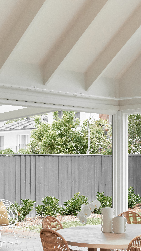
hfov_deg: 16.0
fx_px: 492
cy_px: 155
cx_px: 141
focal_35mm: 74
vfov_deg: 28.5
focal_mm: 35
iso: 1250
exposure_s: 1/500
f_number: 8
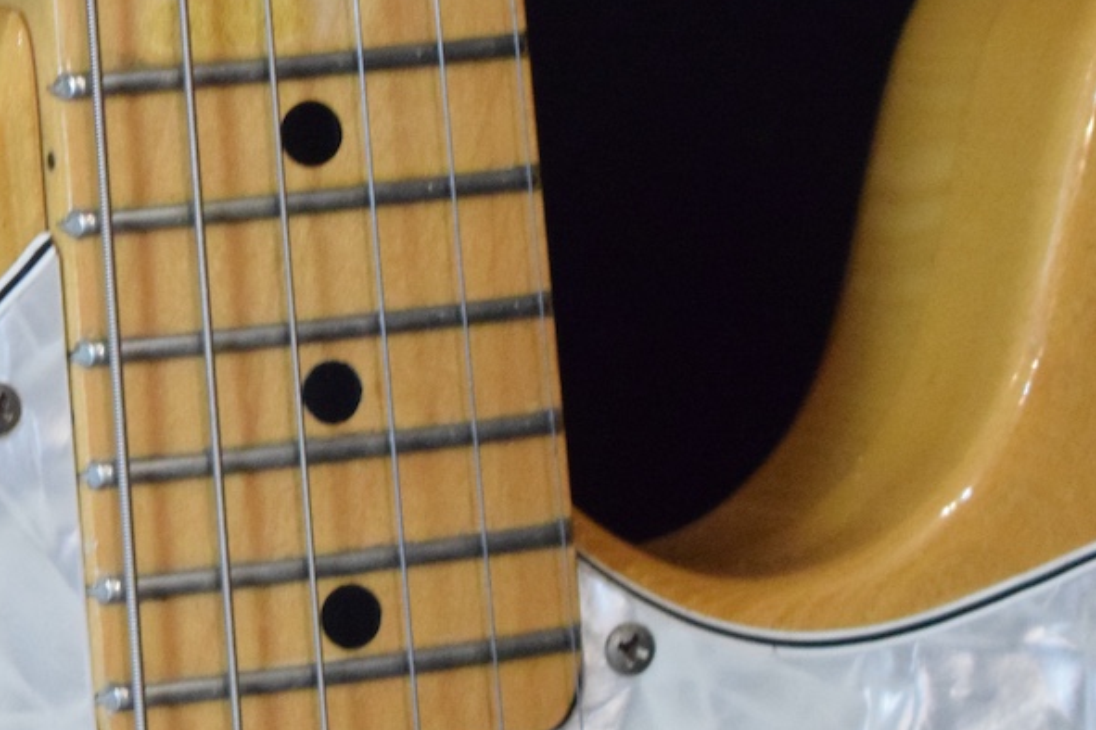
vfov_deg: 6.6
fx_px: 6371
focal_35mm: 209
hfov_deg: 9.8
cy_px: 343
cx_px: 65
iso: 5000
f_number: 5.6
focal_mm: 55
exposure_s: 1/60
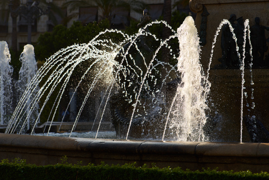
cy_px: 70
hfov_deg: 18.9
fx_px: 807
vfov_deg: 12.7
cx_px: 132
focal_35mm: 108
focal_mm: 85
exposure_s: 1/2500
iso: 100
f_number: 2.8
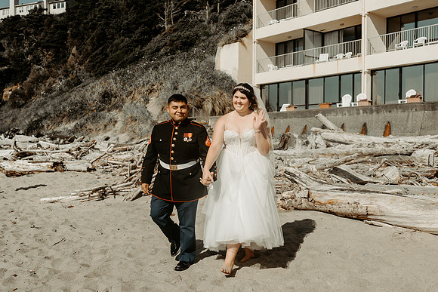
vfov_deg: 35.3
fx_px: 459
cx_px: 229
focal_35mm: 38
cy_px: 145
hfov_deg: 51.0
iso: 100
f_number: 4
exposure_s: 1/3200
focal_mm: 35
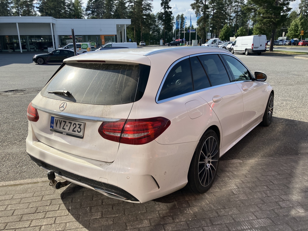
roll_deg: +0.3
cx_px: 154
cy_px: 116
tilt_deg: -15.5
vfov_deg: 49.7
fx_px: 249
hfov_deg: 63.4
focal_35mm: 28
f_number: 1.8
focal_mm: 3.99
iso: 32
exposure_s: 1/1736
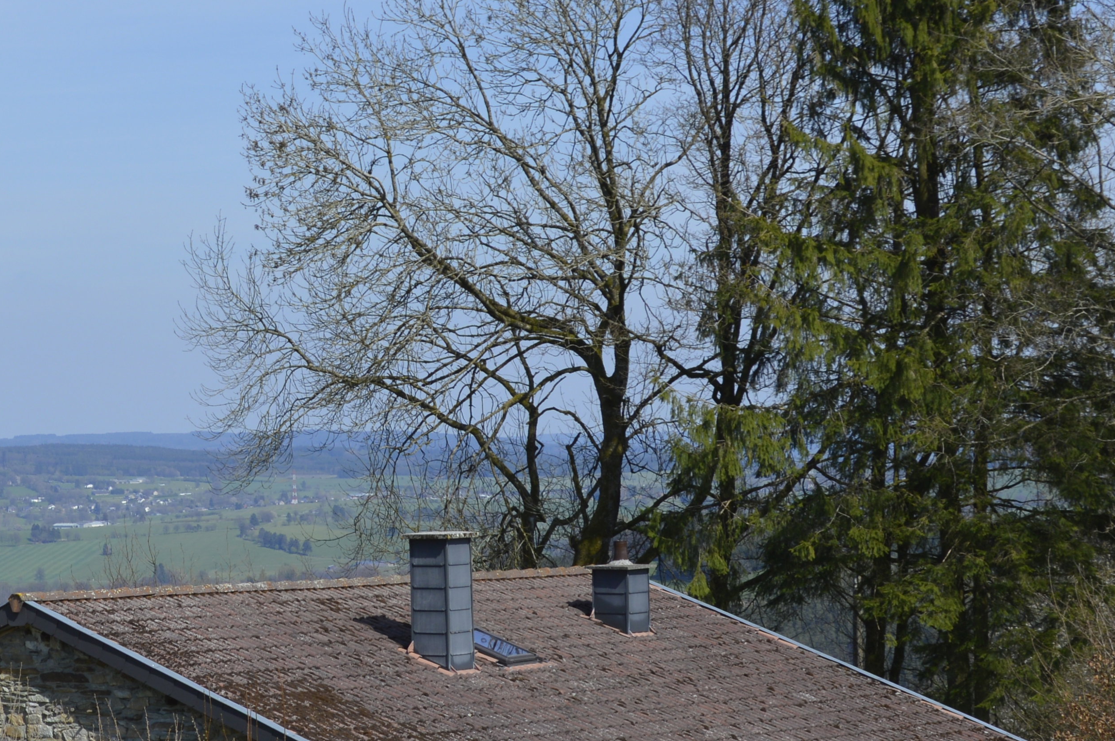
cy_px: 373
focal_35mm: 101
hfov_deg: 19.9
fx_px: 3125
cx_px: 148
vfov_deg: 13.5
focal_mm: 28
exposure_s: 1/250
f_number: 8
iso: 100
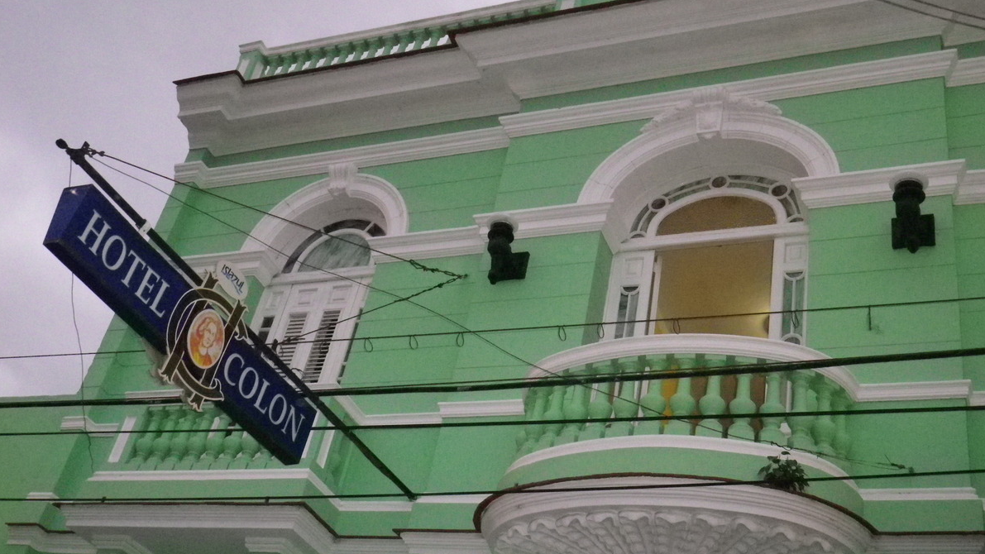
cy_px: 211
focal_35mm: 45
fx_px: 1175
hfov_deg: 45.5
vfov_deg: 26.5
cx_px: 492
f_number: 3.9
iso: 800
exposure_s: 1/50
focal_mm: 7.3
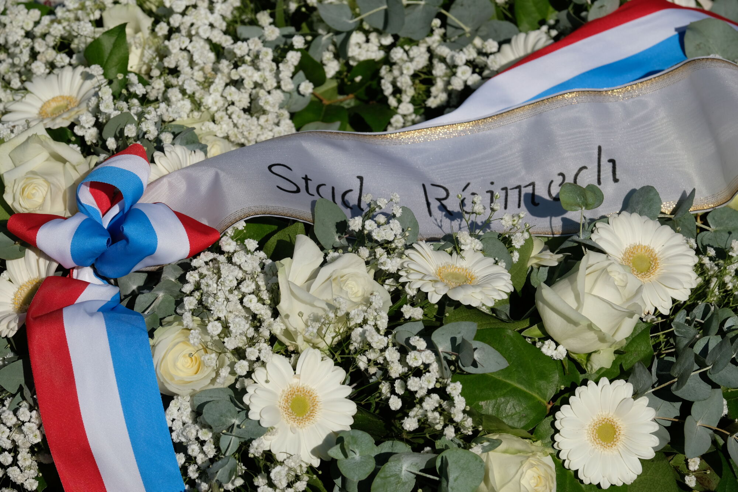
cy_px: 246
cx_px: 369
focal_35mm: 210
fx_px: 4304
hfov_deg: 9.8
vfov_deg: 6.5
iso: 200
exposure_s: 1/1000
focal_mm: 140
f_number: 8
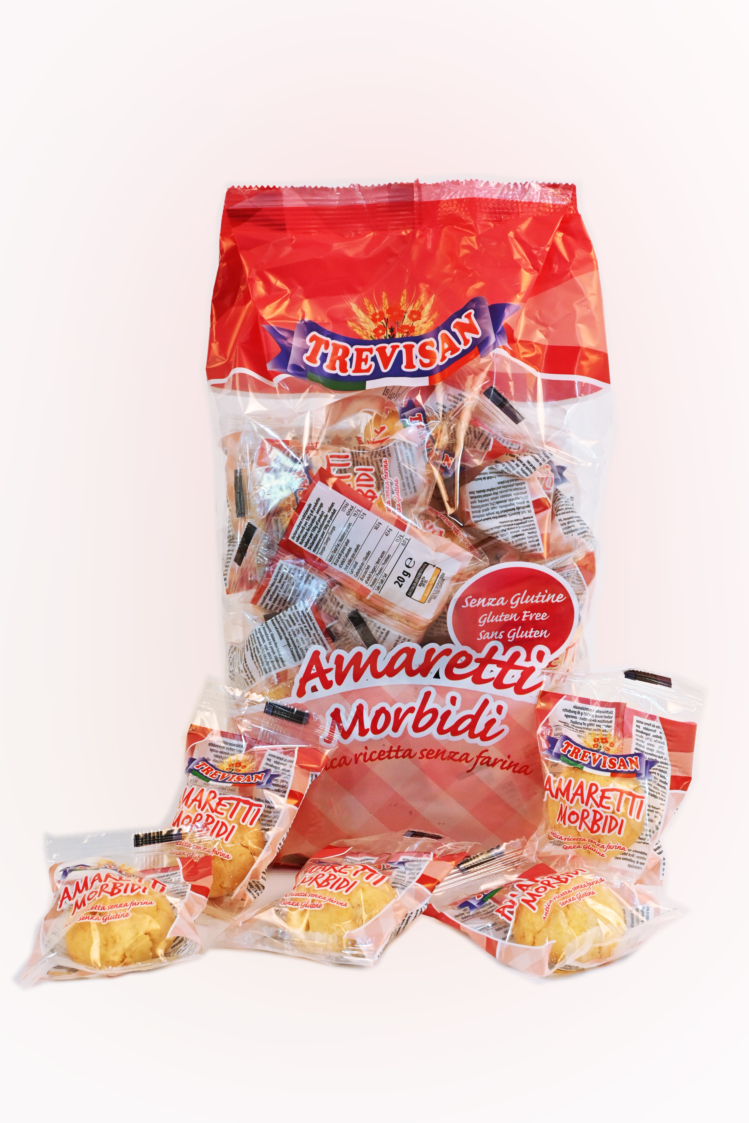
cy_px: 562
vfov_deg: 40.5
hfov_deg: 27.7
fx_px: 1521
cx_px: 374
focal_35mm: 49
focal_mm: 32.5
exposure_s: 1/6
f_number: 11
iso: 800
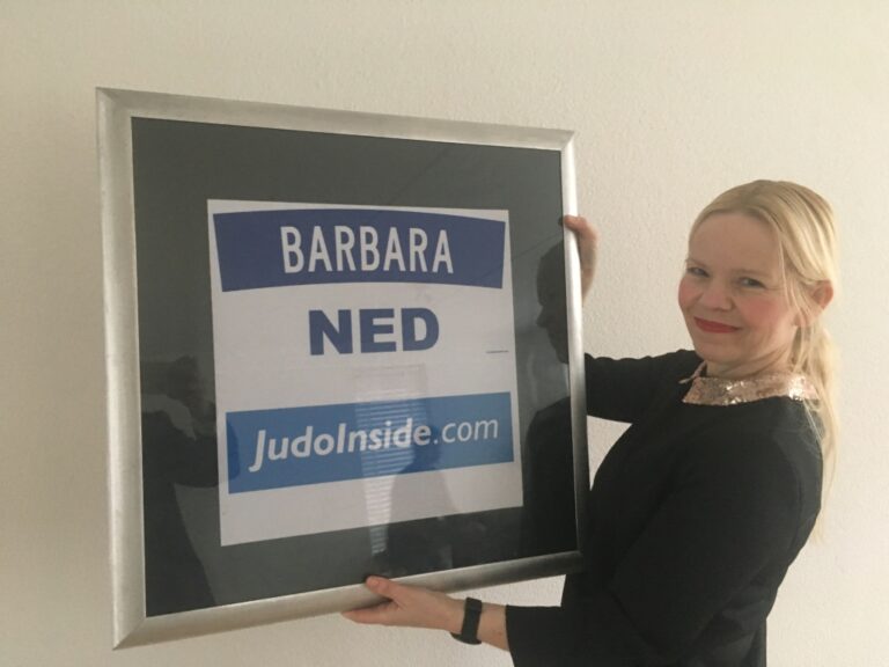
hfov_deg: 61.7
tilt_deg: -7.9
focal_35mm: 29
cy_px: 334
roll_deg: +0.9
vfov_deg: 48.2
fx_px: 745
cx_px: 444
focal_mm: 4.15
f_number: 2.2
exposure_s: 1/20
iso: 200
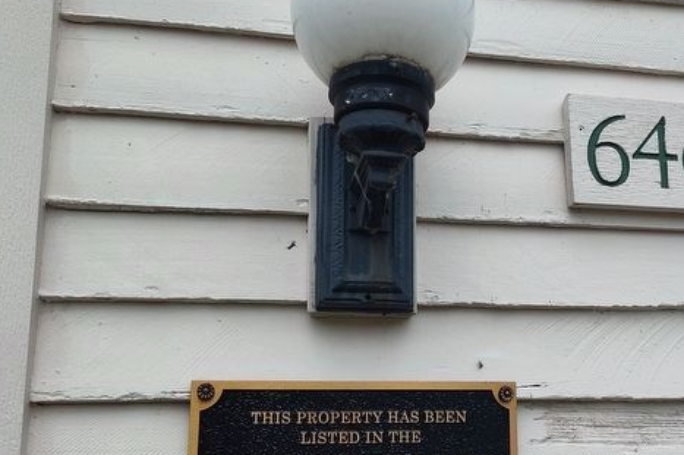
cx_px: 451
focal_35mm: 41
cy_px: 281
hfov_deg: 46.7
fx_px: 779
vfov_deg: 32.5
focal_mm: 5.56
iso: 100
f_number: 1.8
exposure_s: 1/1226
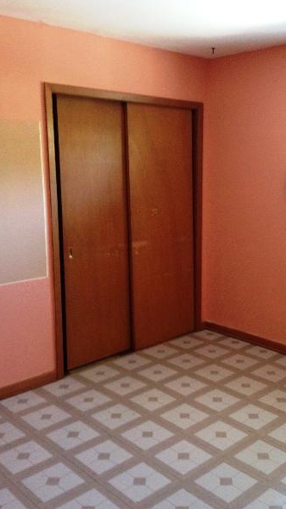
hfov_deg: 30.2
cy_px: 243
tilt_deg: -6.9
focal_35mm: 39
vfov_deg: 51.6
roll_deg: +0.3
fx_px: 526
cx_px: 196
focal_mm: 4.12
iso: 320
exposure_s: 1/20
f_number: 2.4
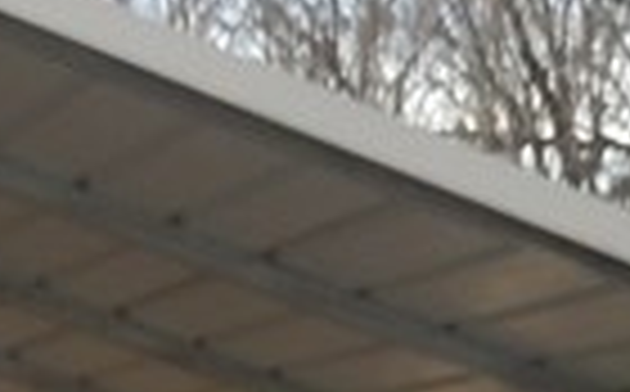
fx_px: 3326
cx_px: 72
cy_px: 1045
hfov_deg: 10.8
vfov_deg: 6.3
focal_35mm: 194
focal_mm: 4.5
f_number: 3.4
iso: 125
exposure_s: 1/250
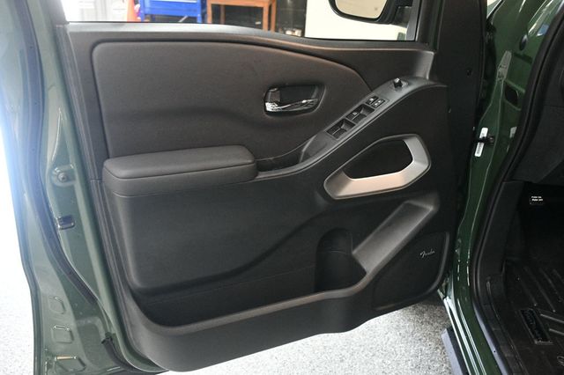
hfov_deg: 57.2
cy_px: 188
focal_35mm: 33
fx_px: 517
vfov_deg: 39.9
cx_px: 282
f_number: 3.5
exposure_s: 1/80
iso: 3200
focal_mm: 22
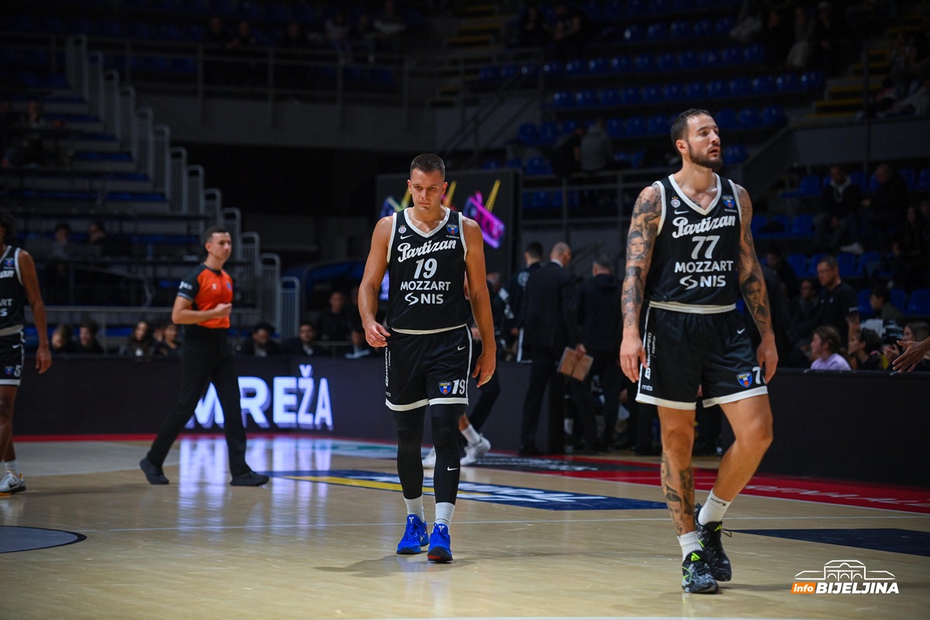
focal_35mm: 125
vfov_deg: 11.0
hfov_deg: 16.4
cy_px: 310
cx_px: 465
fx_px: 3229
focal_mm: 125
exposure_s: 1/1600
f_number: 2.8
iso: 1600
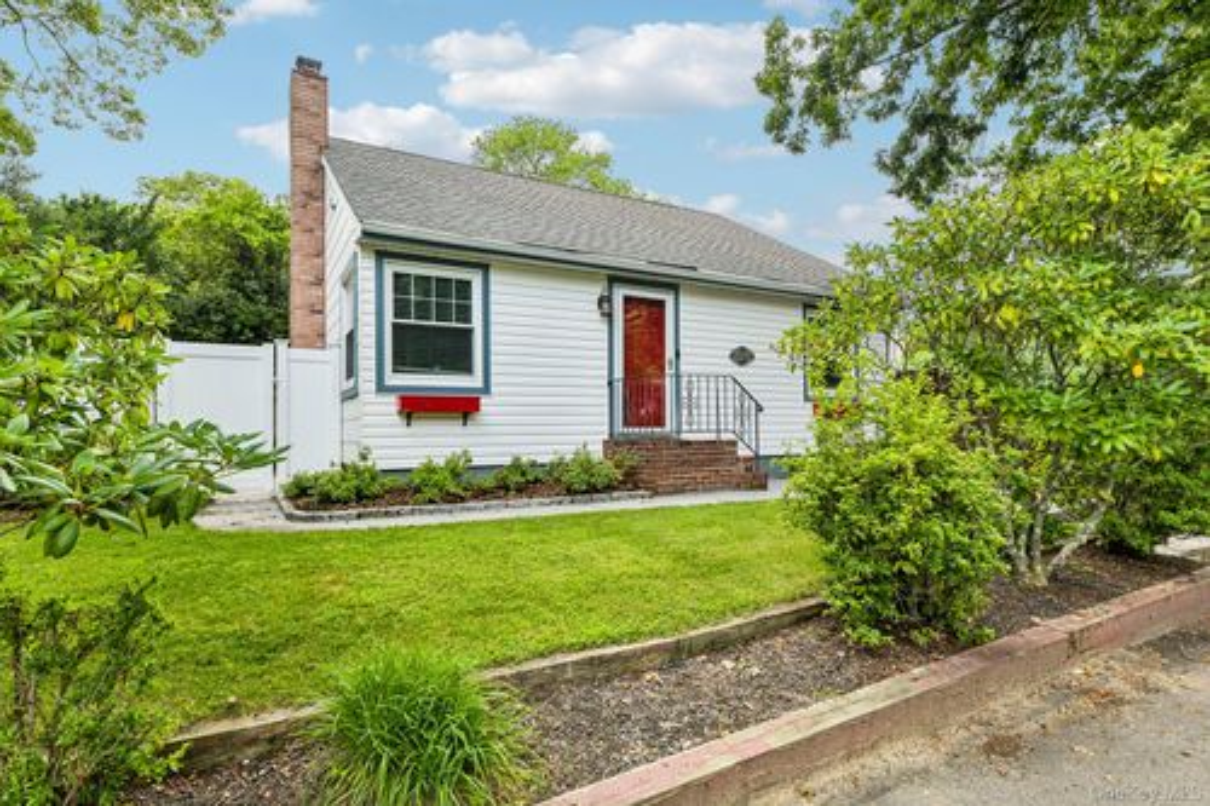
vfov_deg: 64.5
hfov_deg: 86.9
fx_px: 638
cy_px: 403
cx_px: 605
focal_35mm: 19
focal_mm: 19
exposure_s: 1/80
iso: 250
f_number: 9
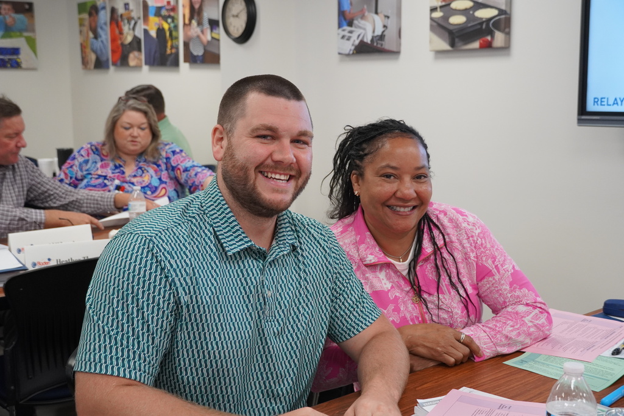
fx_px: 806
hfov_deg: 42.3
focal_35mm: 46
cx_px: 312
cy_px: 208
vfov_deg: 29.0
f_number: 4.5
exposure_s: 1/160
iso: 1250
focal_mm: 31
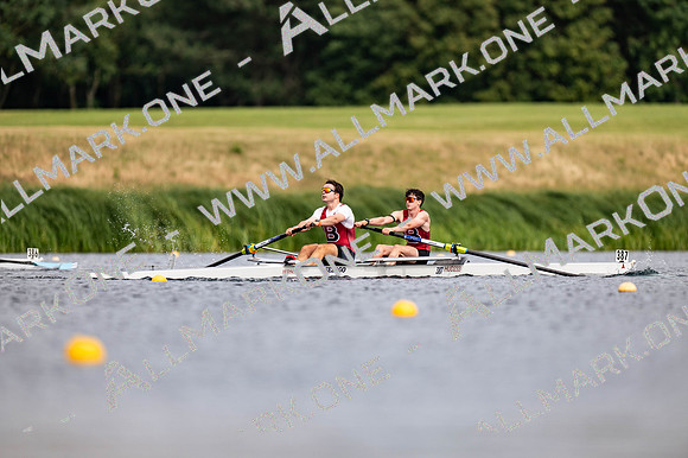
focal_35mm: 600
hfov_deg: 3.4
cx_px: 344
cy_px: 229
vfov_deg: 2.3
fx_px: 11462
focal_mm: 600
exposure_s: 1/2500
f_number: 4
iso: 250
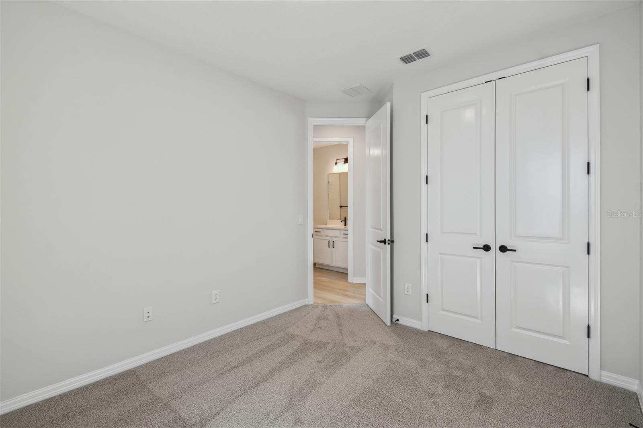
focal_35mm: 15
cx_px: 322
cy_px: 214
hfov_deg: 100.4
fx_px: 268
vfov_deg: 77.3
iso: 100
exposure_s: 1/40
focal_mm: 10
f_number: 7.1
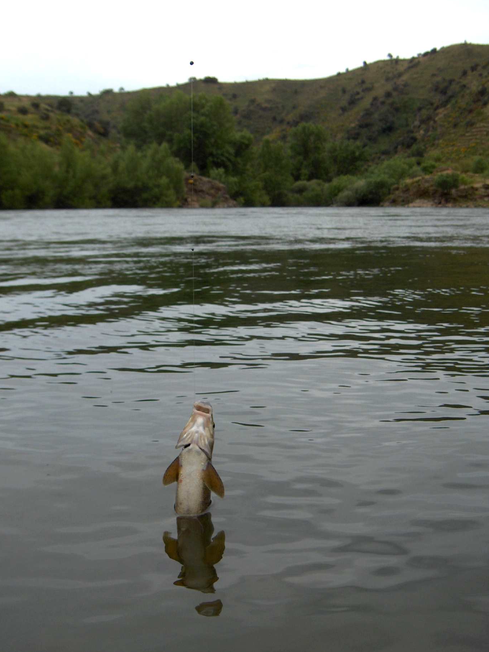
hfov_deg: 32.9
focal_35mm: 44
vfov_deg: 42.9
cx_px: 229
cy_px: 329
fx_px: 829
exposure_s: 1/243
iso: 100
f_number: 2.8
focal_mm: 8
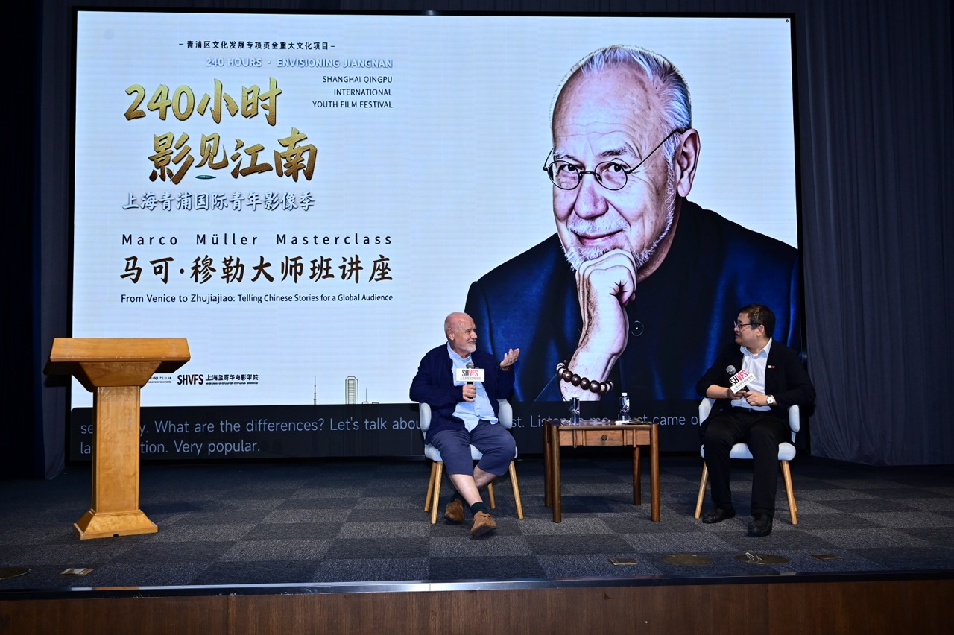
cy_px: 318
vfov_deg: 41.1
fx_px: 848
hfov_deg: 58.7
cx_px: 477
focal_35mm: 32
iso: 800
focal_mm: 32
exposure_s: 1/200
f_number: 6.3
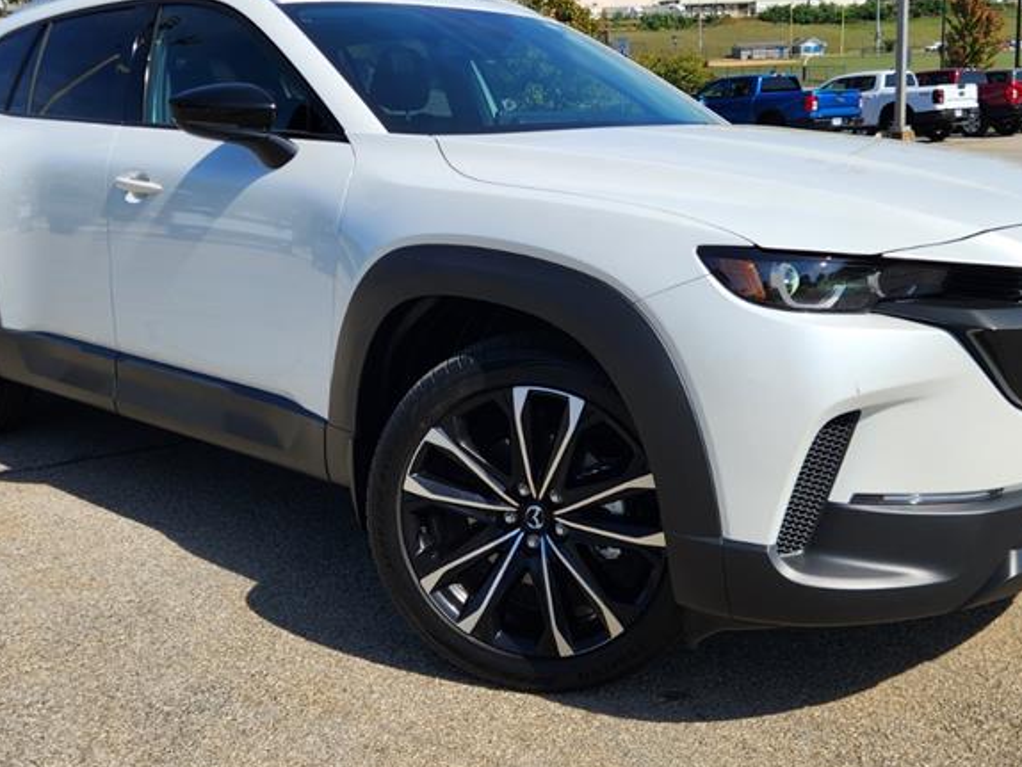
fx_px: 1211
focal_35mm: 41
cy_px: 274
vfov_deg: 34.9
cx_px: 477
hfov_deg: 45.7
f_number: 1.8
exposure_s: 1/1686
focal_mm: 5.4
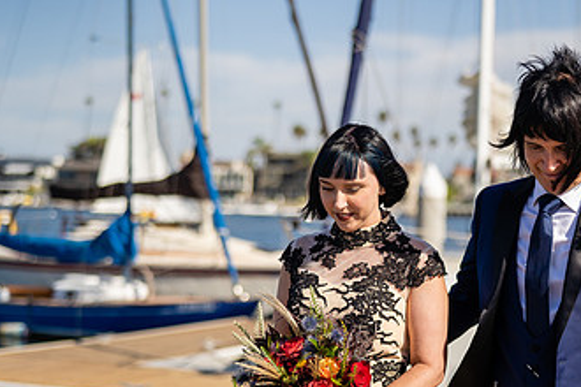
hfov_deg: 23.0
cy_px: 296
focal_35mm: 88
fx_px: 1420
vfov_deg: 15.5
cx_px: 417
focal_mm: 50
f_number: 1.8
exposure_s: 1/8000
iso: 50
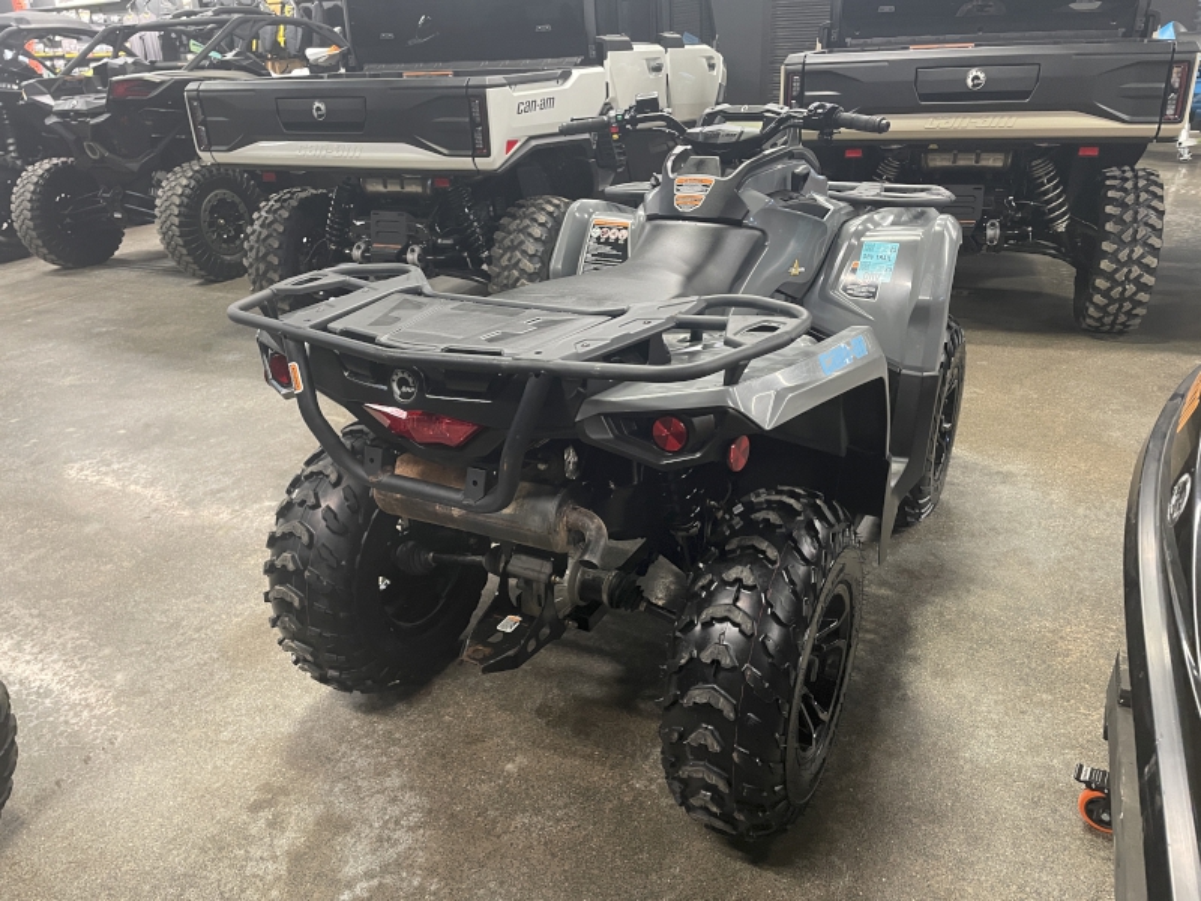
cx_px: 600
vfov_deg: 53.1
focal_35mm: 26
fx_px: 902
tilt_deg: -24.0
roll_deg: +2.7
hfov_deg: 67.3
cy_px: 450
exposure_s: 1/60
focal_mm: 4.2
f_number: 1.6
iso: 400
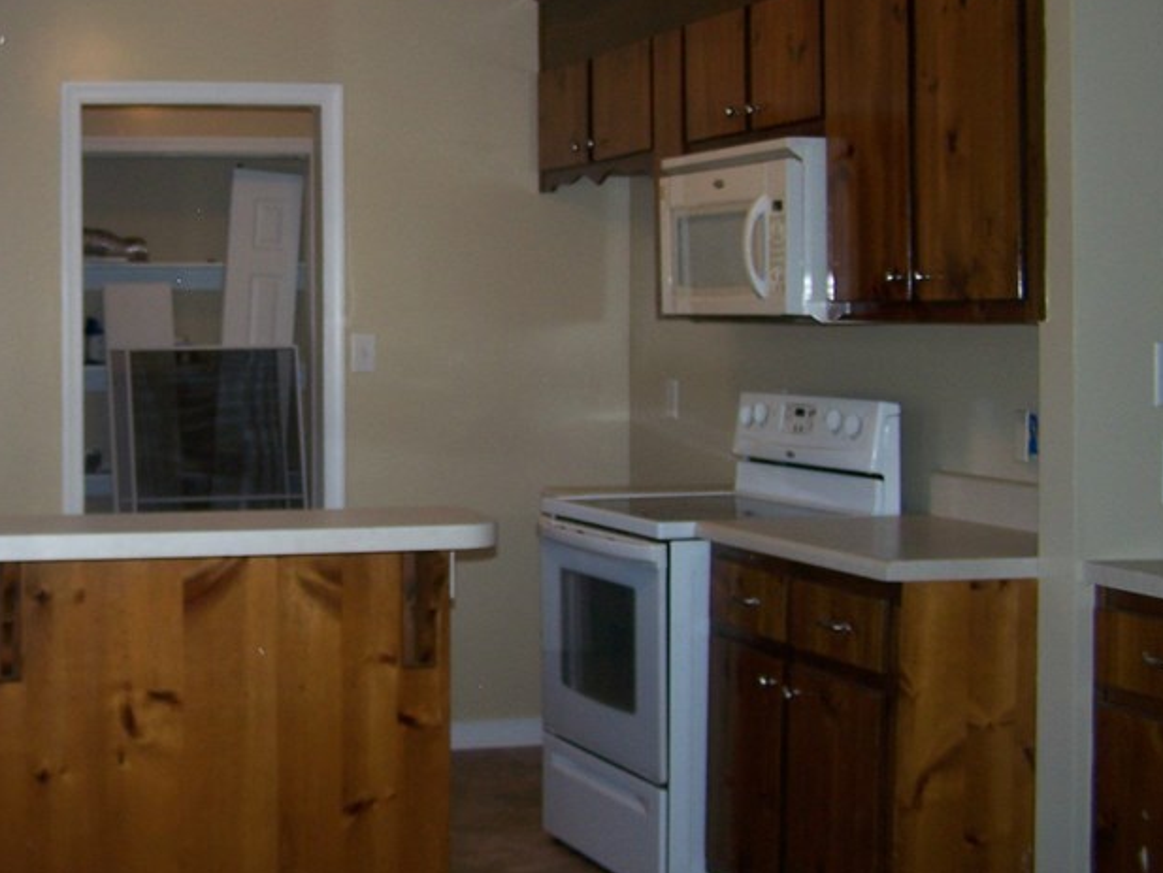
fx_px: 2117
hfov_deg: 30.1
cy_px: 402
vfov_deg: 23.3
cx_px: 267
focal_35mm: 63
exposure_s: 1/60
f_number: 2.8
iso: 80
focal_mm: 6.3
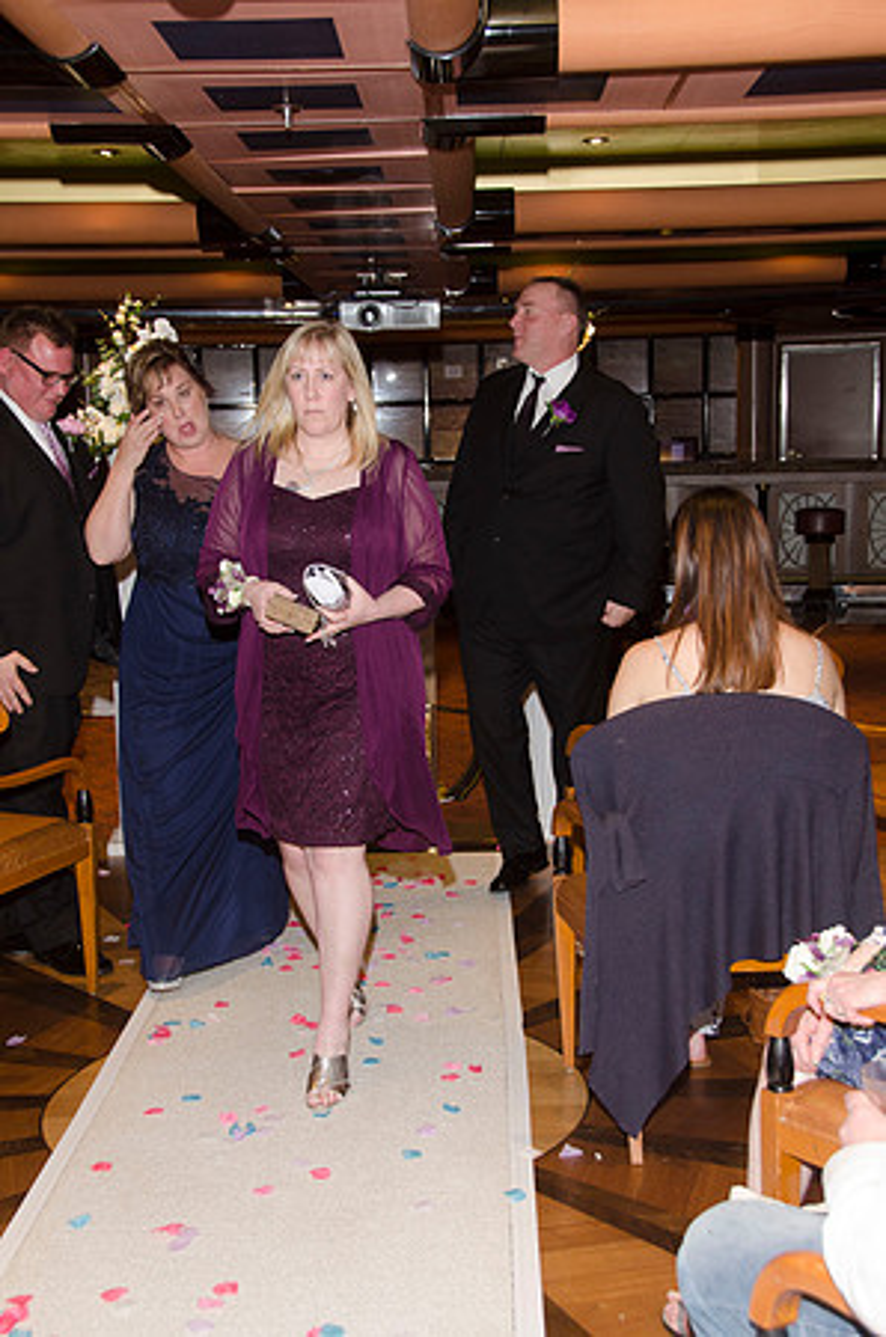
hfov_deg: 27.9
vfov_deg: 41.2
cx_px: 443
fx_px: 1780
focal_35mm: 48
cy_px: 668
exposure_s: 1/60
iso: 400
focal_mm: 32
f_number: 5.6
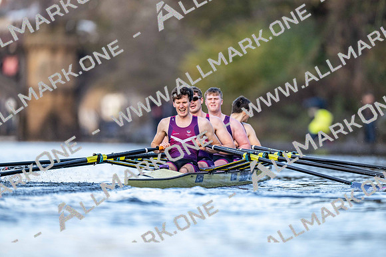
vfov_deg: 2.3
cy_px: 128
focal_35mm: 600
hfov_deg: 3.4
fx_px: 6435
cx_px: 193
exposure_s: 1/2500
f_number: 4
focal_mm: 600
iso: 1800
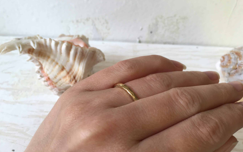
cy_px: 89
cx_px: 122
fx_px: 205
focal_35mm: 31
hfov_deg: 61.2
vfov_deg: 40.5
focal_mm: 4.15
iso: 32
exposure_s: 1/50
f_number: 2.2
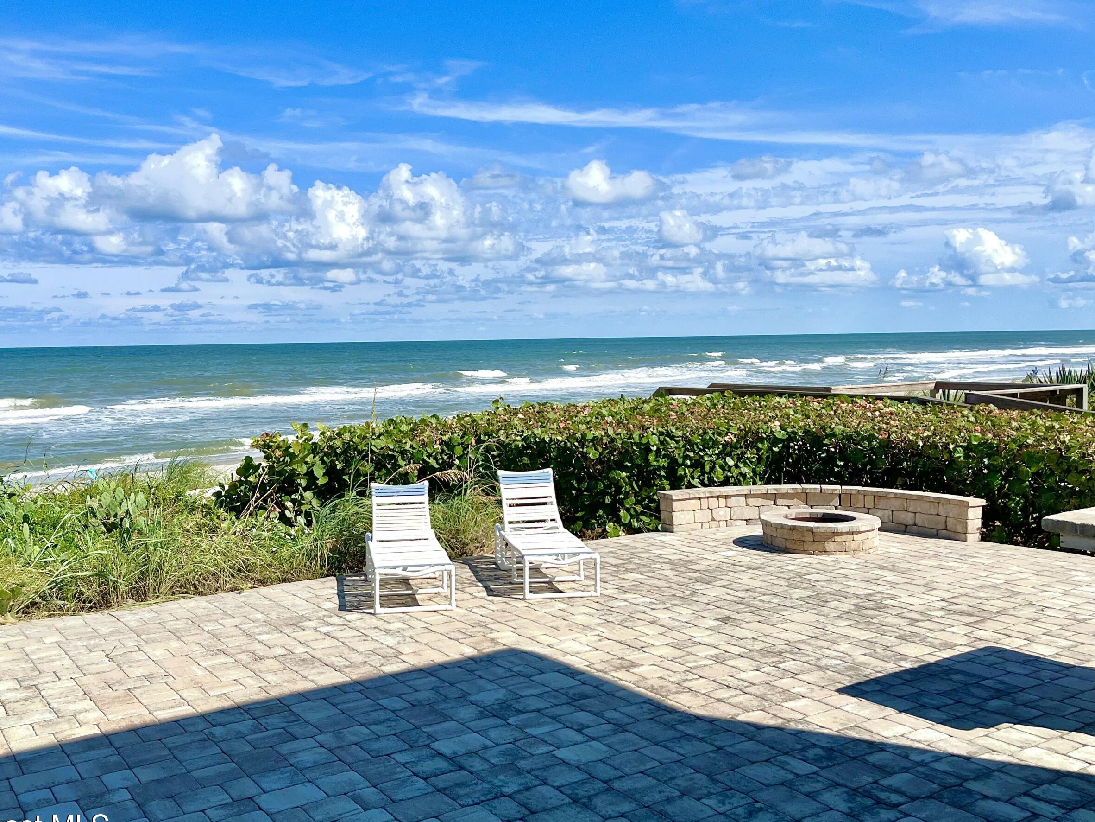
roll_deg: +0.8
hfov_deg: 55.2
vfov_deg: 42.8
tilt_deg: -1.3
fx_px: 1044
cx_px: 473
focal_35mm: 33
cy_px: 352
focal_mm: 5.1
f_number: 1.6
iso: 50
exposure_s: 1/5848
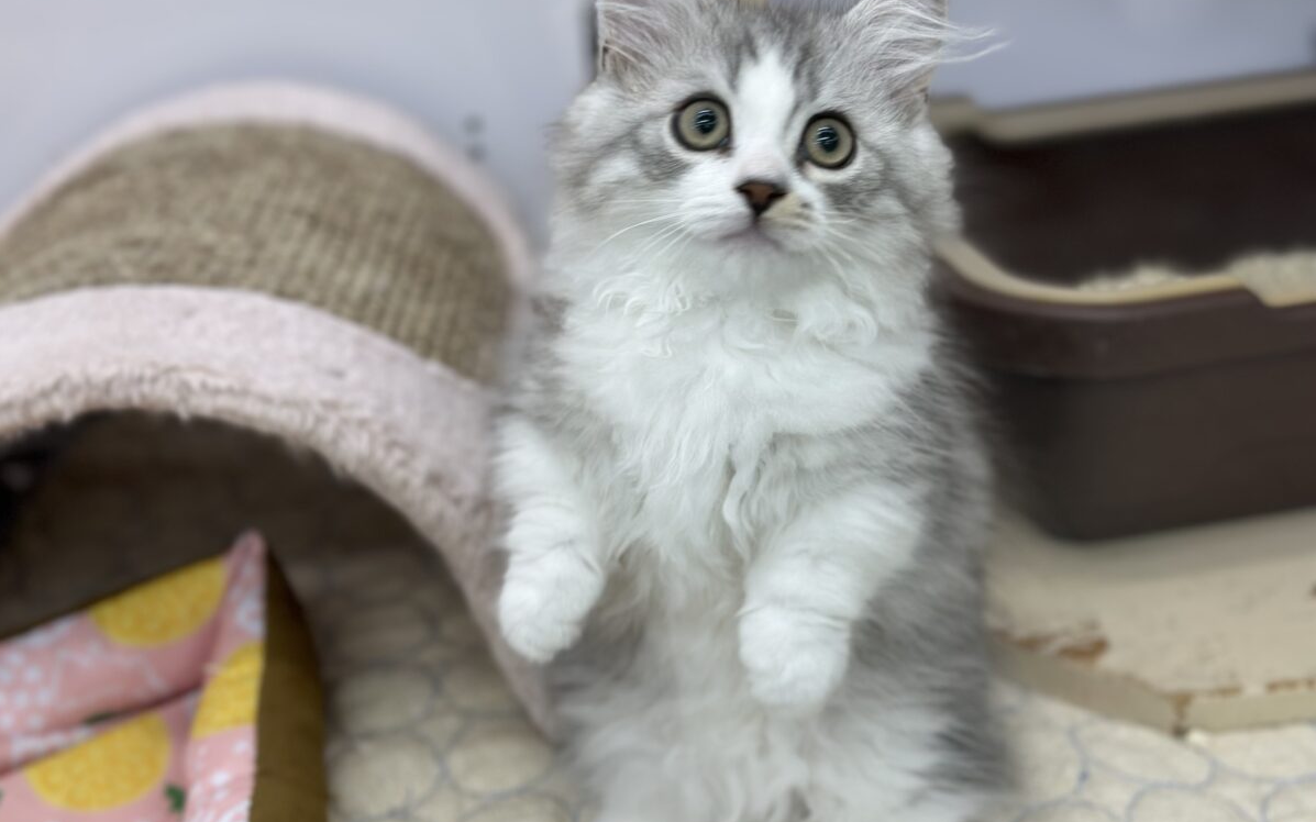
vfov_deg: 25.3
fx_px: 1829
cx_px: 659
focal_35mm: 51
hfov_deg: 39.6
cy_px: 416
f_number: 1.78
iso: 80
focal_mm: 6.86
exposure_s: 1/100
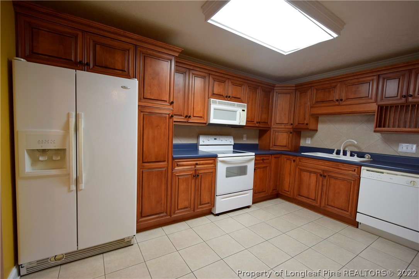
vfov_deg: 77.3
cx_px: 210
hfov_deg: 100.4
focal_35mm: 15
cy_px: 140
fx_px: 175
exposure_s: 1/60
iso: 640
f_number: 4
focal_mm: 10
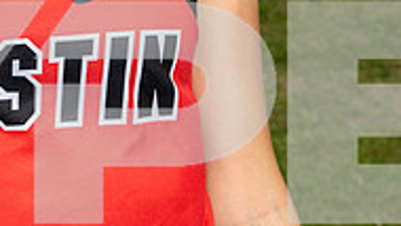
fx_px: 1532
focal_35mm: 144
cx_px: 0
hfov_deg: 14.7
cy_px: -143
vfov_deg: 8.2
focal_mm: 45
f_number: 7.1
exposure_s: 1/250
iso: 100
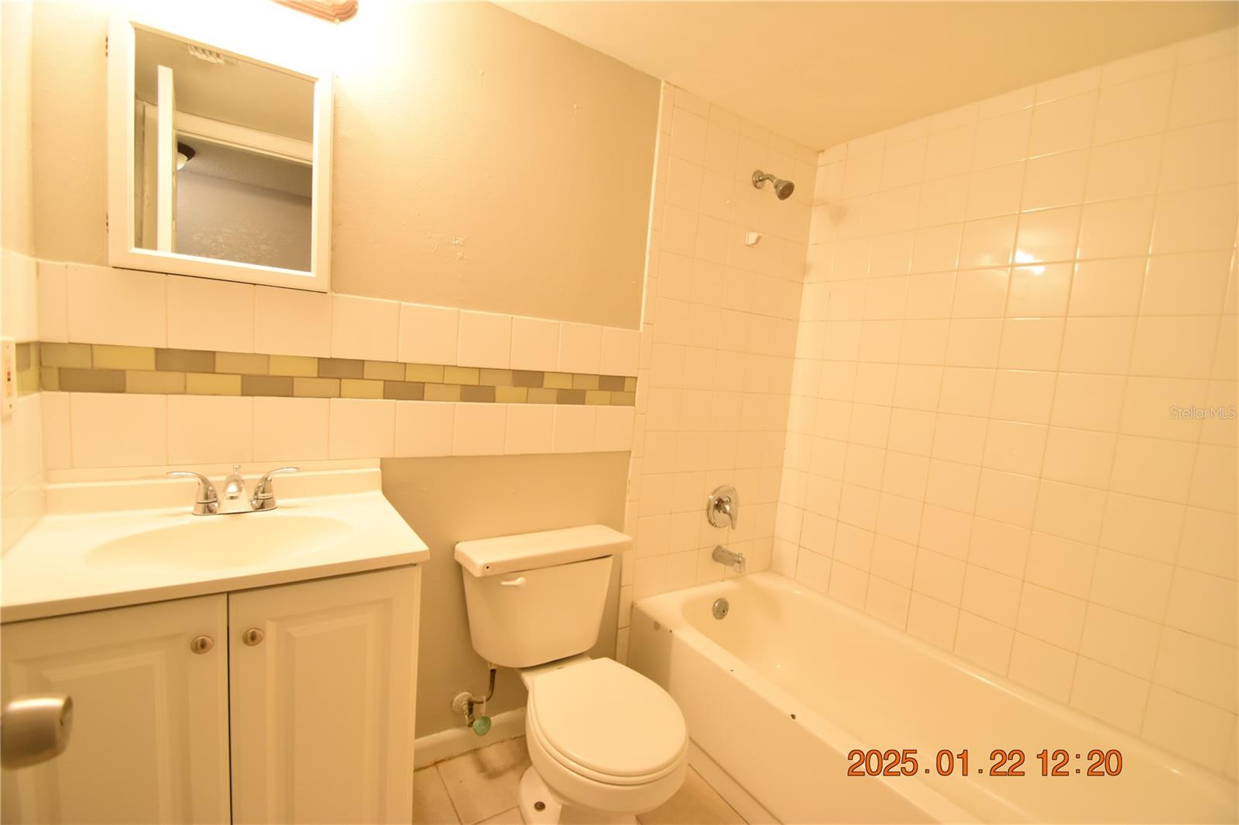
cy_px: 412
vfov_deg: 77.3
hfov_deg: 100.4
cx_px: 620
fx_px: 516
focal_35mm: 15
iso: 800
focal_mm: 10
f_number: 4
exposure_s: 1/60
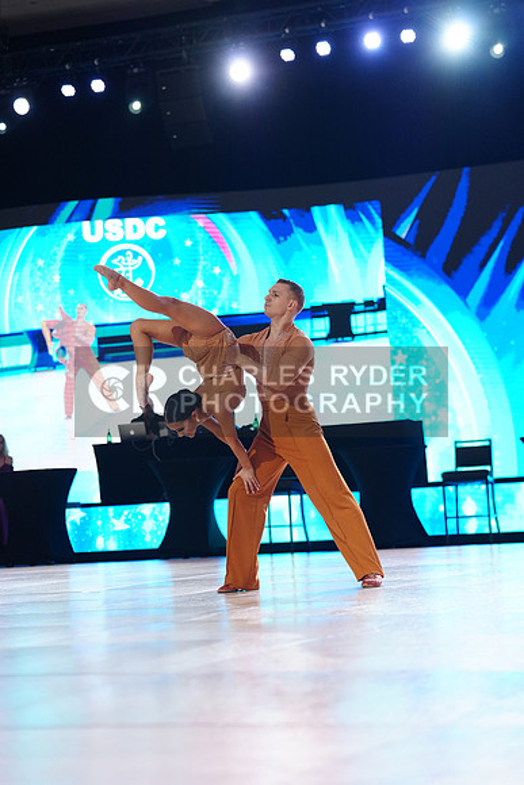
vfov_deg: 23.4
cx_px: 262
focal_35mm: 87
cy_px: 392
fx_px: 1898
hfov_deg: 15.7
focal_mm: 87
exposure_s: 1/500
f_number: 2.8
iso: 2000
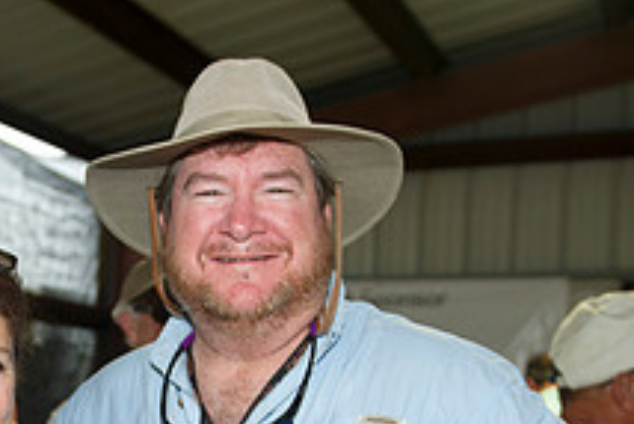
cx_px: 119
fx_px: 1145
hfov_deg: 30.1
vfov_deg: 20.2
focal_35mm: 65
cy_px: 439
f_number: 2.8
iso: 400
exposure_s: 1/160
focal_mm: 24
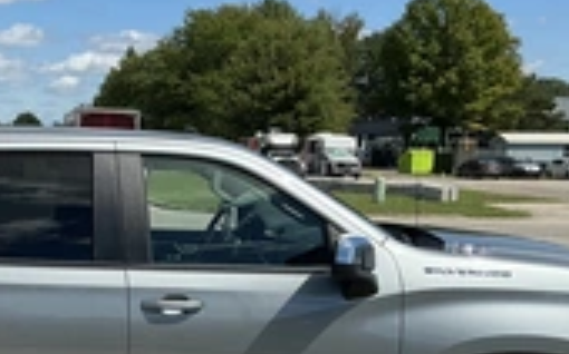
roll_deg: -0.7
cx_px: 37
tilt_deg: -8.1
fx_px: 1085
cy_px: 331
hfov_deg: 28.1
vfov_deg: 18.2
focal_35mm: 70
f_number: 1.8
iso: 25
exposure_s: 1/1984
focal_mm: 3
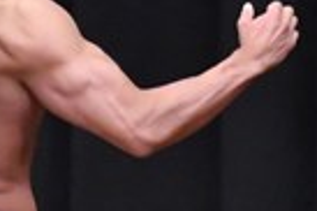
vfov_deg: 1.1
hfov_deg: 1.7
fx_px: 10774
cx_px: -17
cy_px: 299
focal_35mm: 1225
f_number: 5.6
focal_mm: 145
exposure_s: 1/400
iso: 8000
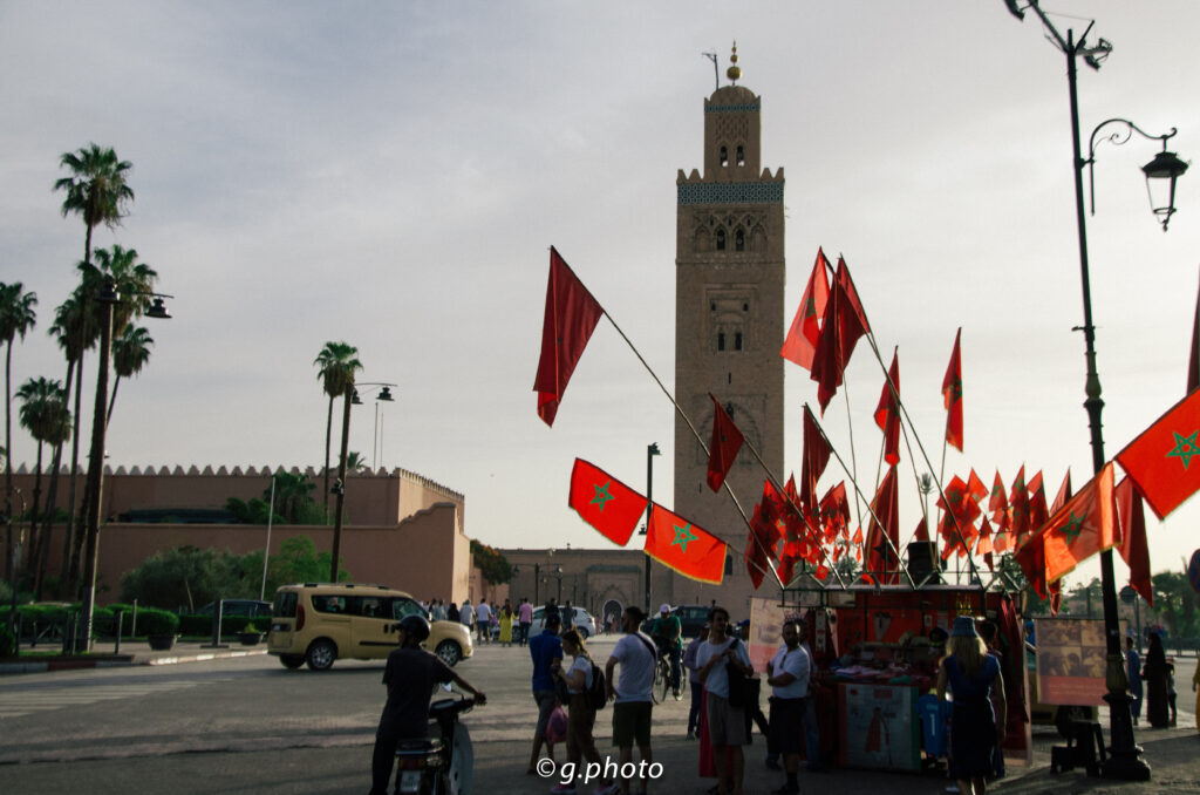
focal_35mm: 42
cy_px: 398
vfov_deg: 31.7
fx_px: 1397
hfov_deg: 46.5
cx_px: 600
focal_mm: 28
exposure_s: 1/1600
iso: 400
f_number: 7.1
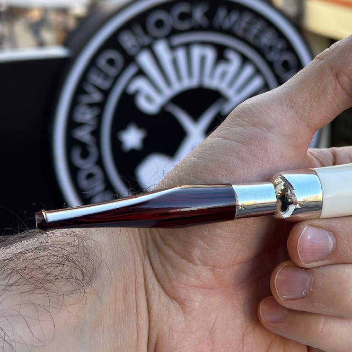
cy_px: 157
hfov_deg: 23.4
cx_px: 275
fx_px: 840
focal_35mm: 73
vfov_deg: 23.7
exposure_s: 1/242
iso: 50
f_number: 1.78
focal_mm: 6.86
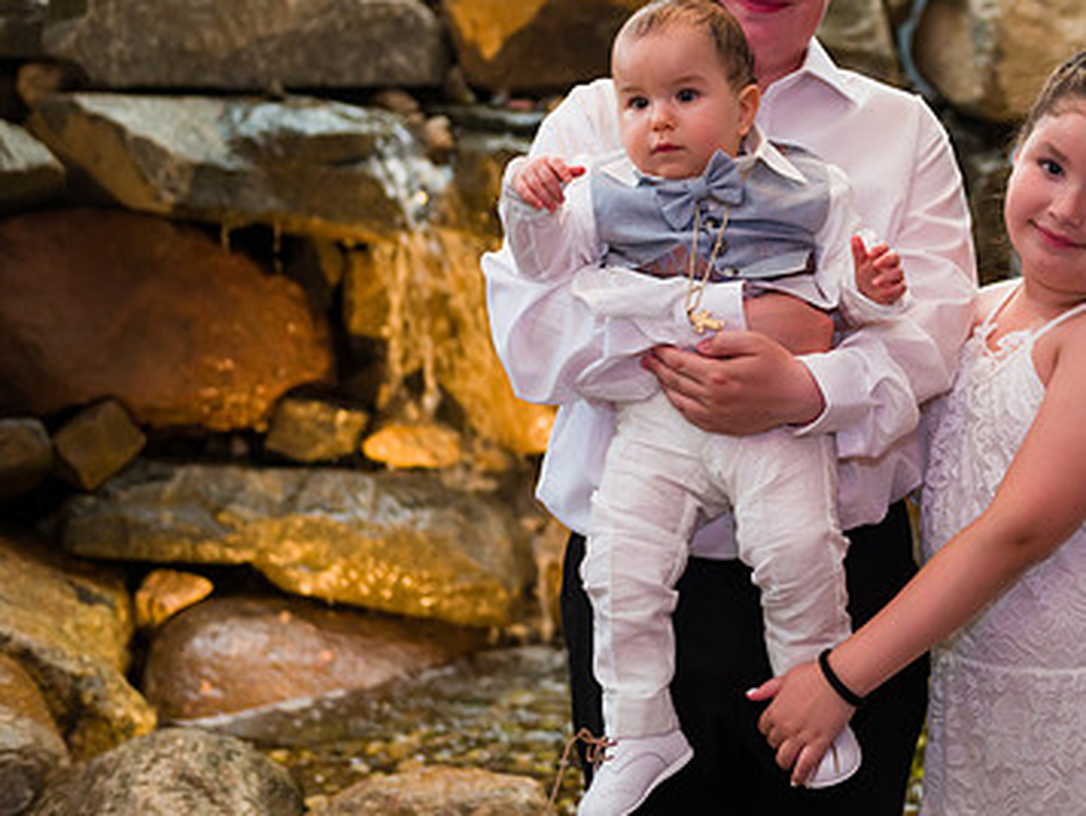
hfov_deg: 25.7
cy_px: 314
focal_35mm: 75
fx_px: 2354
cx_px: 809
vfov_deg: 19.6
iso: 1600
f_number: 3.5
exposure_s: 1/125
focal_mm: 48
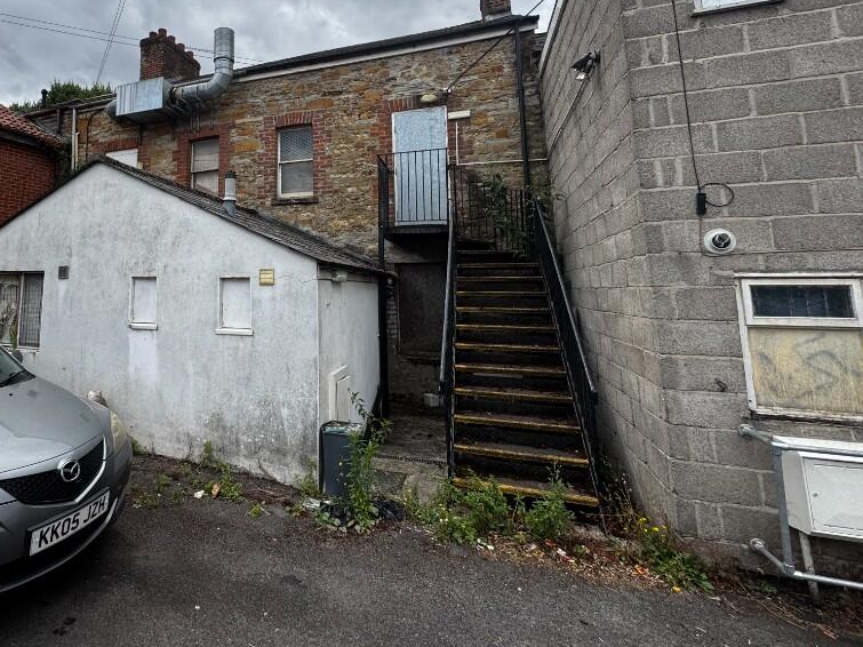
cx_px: 283
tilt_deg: +7.6
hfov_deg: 81.6
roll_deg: +0.5
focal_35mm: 19
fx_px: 474
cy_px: 226
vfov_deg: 67.2
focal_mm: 2.22
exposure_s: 1/1006
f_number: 2.2
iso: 50
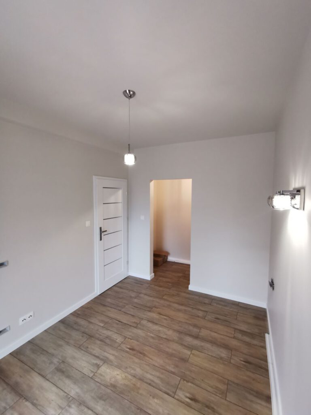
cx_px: 156
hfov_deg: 78.1
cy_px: 208
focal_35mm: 16
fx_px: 192
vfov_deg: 94.5
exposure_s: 1/25
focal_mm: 2.35
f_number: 2.2
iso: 400
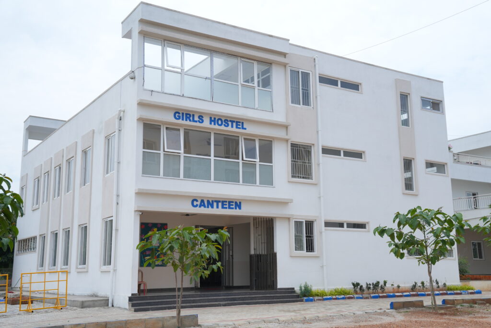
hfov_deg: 46.8
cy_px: 164
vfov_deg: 32.2
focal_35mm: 42
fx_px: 567
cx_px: 246
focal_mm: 41.6
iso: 200
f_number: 8
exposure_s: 1/350
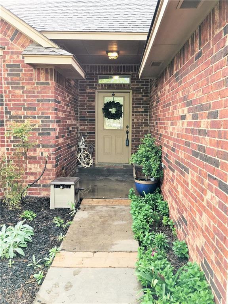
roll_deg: -1.2
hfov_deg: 48.2
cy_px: 152
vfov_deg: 61.7
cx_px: 114
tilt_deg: -6.5
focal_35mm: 29
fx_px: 255
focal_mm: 4.15
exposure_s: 1/120
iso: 40
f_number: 2.2
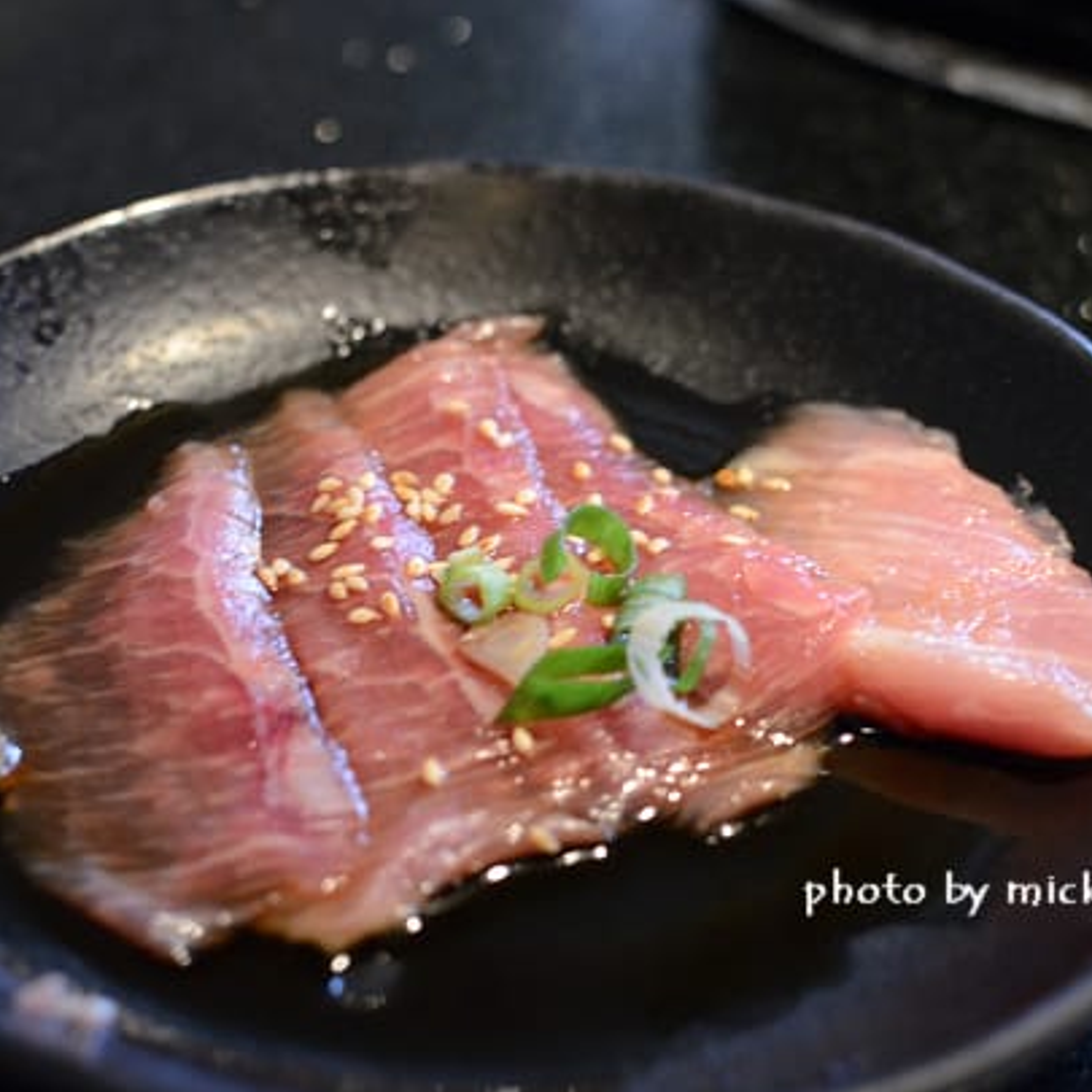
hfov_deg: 25.1
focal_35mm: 69
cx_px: 452
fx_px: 2450
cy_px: 551
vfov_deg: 25.1
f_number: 3.5
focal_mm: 35
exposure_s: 1/15
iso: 2000
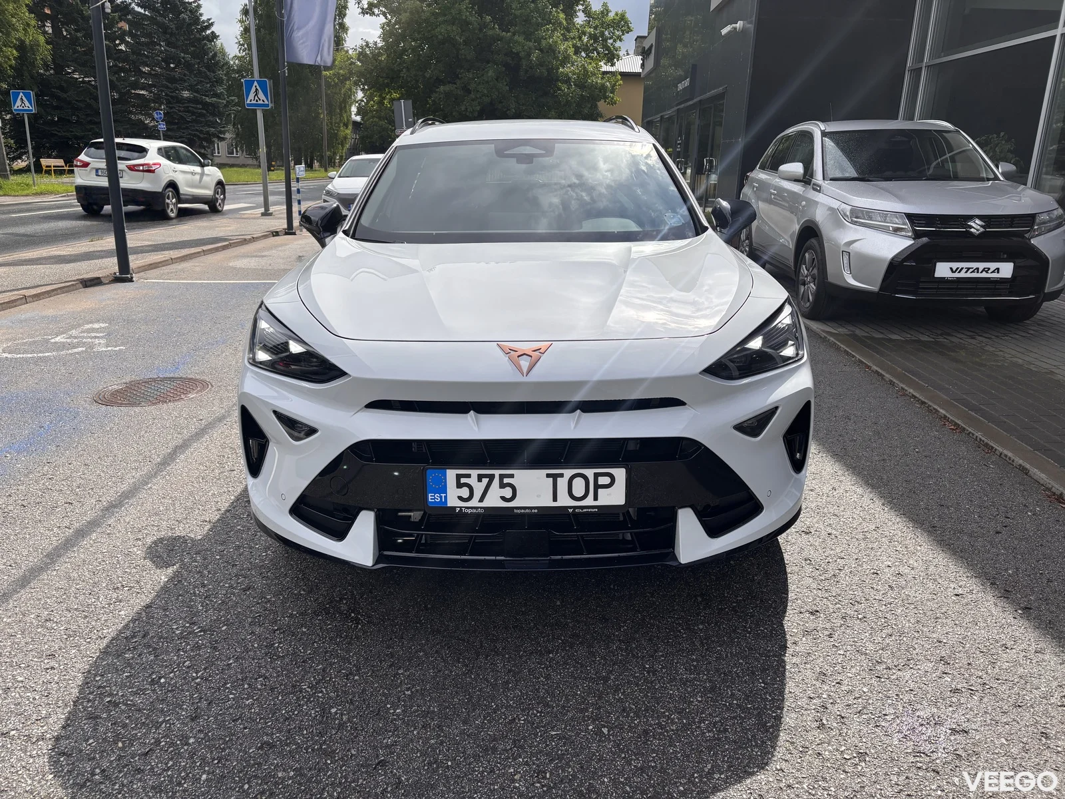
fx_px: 800
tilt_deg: -17.2
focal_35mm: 26
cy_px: 400
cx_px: 532
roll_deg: -2.1
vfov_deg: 53.1
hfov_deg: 67.3
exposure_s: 1/3205
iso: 50
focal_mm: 5.96
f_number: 1.6
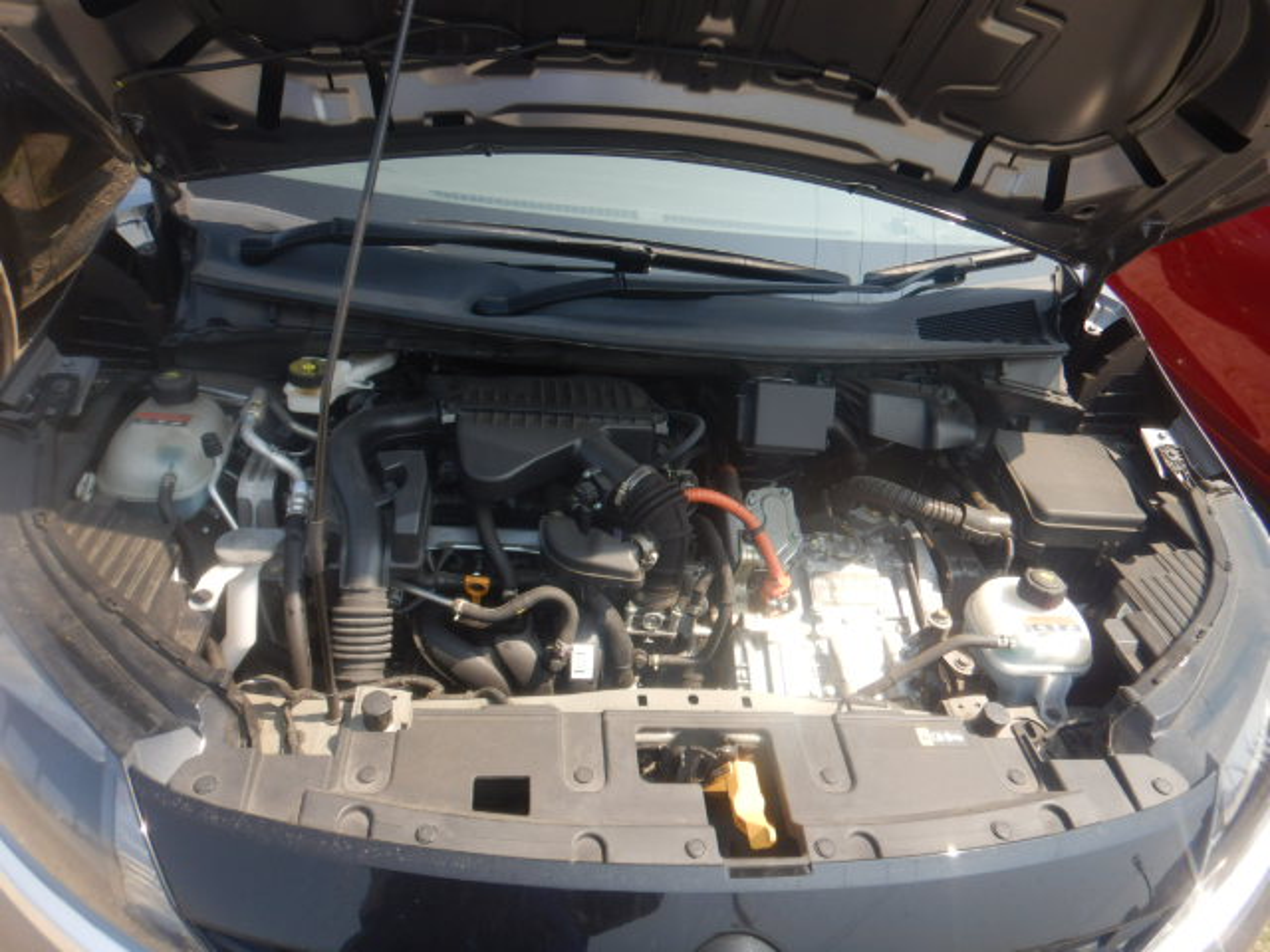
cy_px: 476
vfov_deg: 56.8
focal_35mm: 24
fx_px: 881
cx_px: 635
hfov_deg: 71.6
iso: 125
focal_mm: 4.3
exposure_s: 1/100
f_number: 2.8
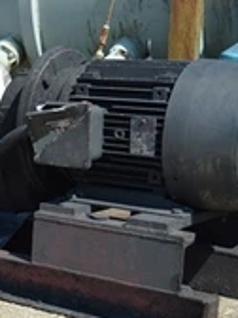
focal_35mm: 89
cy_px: 191
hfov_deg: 15.7
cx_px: -81
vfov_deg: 22.0
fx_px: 816
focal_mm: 26
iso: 100
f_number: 4
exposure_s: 1/800
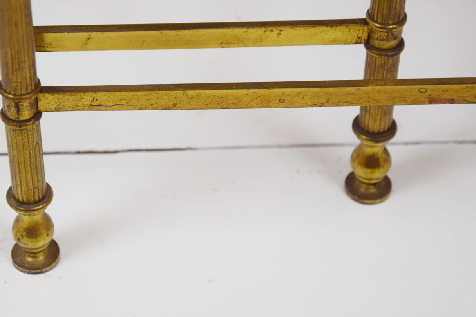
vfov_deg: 8.7
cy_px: 112
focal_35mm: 158
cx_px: 186
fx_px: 2089
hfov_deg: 13.0
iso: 400
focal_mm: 80
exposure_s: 1/160
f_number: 6.3
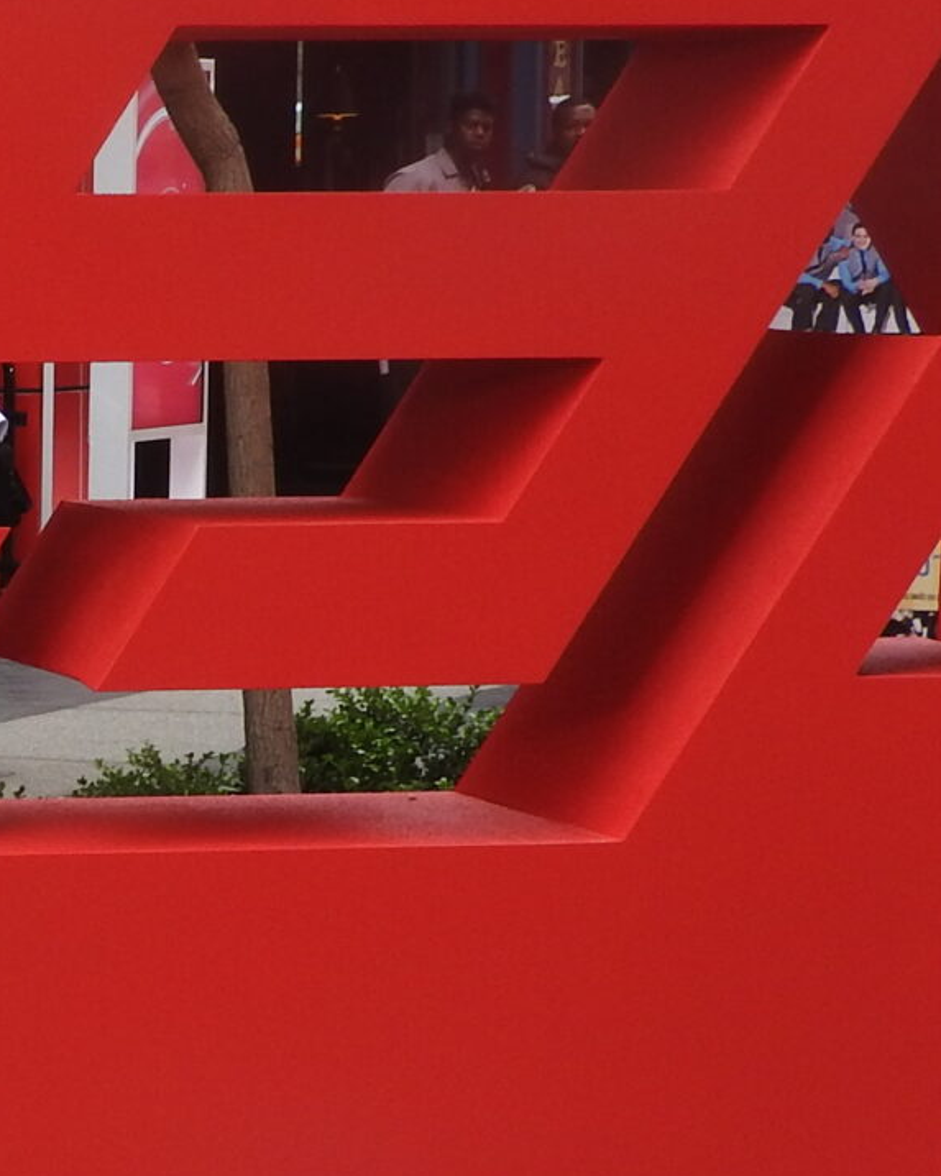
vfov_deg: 12.2
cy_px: 1079
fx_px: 5464
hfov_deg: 9.2
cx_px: -938
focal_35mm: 157
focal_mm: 8.1
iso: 100
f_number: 4
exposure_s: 1/100
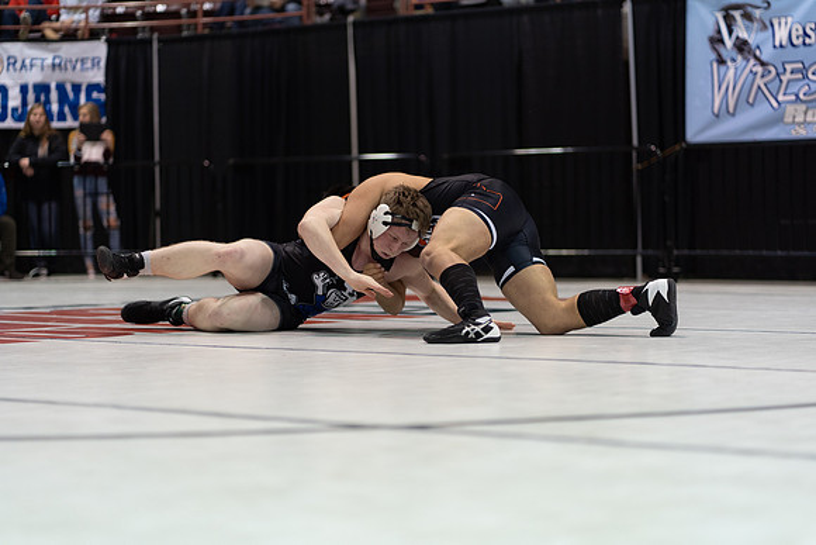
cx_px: 408
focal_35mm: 85
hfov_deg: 23.9
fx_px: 1927
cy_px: 272
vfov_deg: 16.1
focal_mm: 85
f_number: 1.8
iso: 1250
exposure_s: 1/500
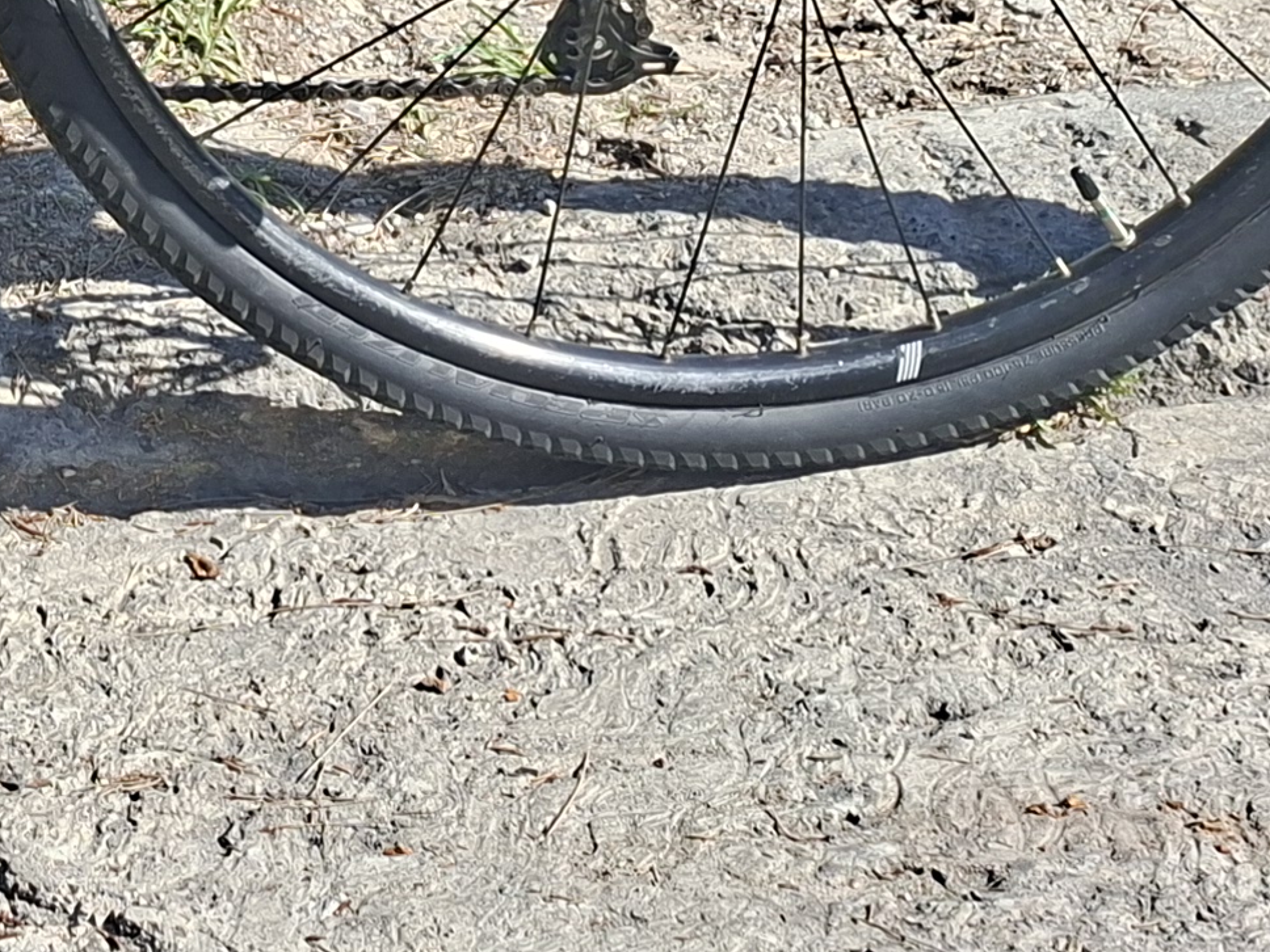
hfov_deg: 18.5
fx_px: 3485
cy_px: -842
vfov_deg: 13.7
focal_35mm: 95
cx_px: -594
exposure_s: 1/1497
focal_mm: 5.54
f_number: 1.8
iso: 50
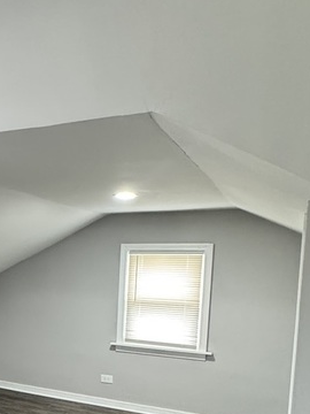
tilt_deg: -4.9
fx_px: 502
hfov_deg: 30.8
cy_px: 315
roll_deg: -0.6
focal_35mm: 42
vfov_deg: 43.2
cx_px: -29
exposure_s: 1/60
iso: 800
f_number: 2.2
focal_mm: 2.22
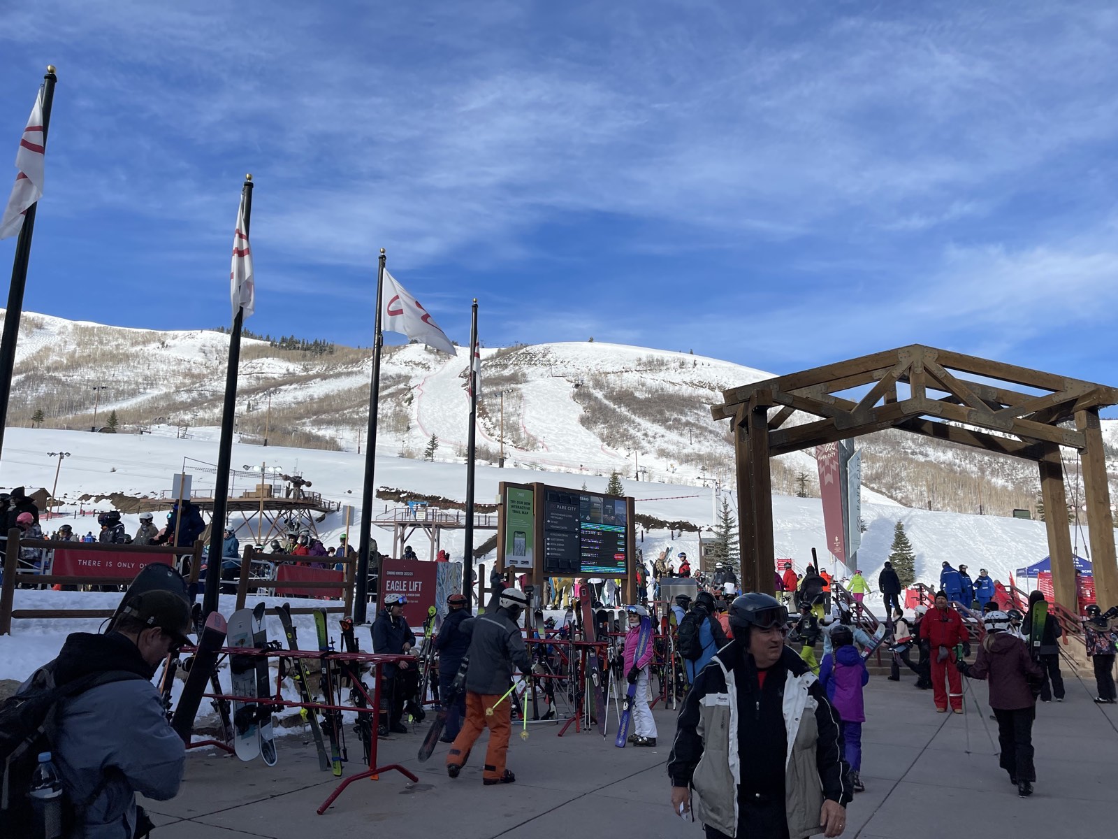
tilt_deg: +11.4
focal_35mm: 26
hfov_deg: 67.3
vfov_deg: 53.1
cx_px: 559
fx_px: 840
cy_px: 420
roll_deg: +0.6
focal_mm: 5.1
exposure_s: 1/4348
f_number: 1.6
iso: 32
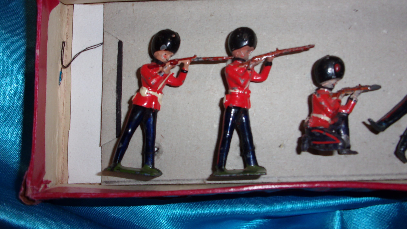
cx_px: 201
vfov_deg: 37.6
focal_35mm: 31
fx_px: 335
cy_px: 92
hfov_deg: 62.6
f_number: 3.9
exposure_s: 1/34
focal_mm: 5.1
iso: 80
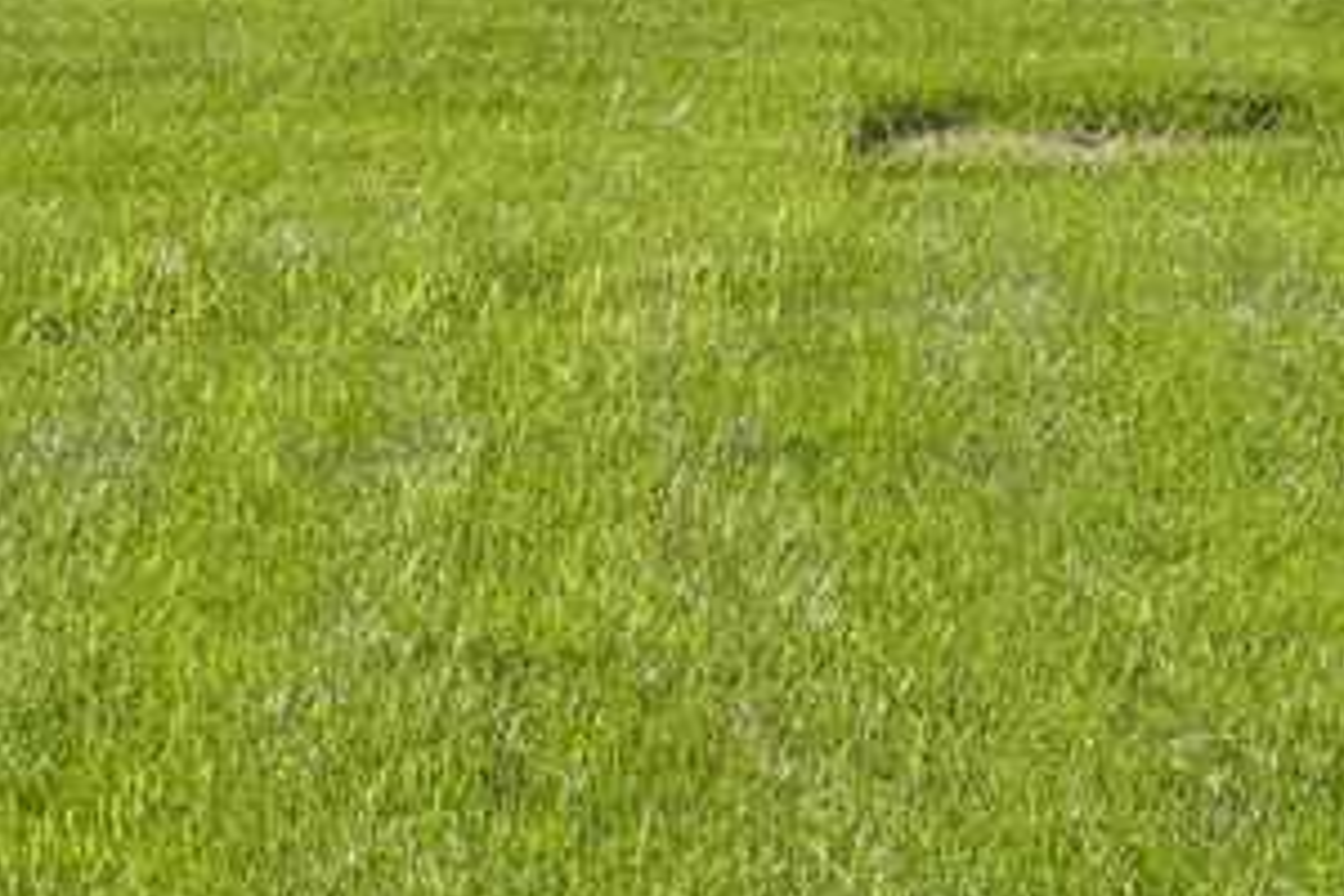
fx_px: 8287
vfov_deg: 6.1
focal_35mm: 222
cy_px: -612
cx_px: 995
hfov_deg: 9.3
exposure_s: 1/800
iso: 400
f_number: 9
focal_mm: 35
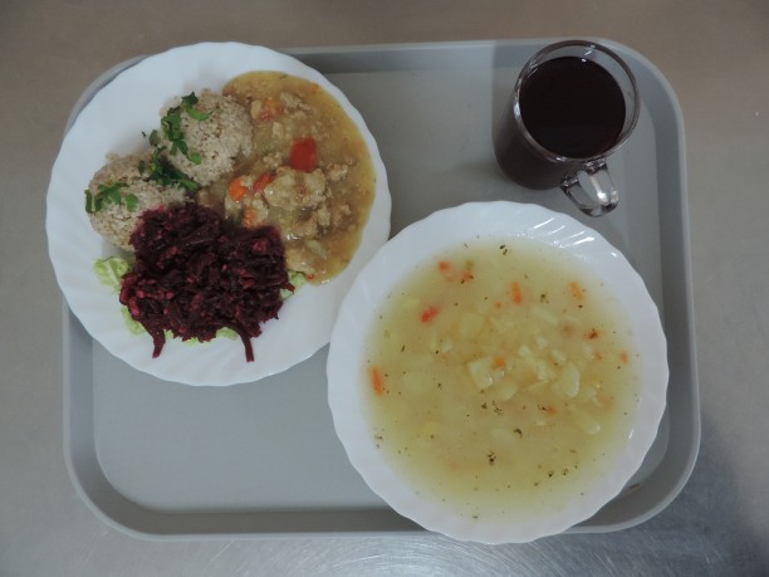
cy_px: 288
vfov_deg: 56.8
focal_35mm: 24
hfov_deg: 71.6
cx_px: 384
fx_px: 533
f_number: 3
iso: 400
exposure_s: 1/20
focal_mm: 4.3
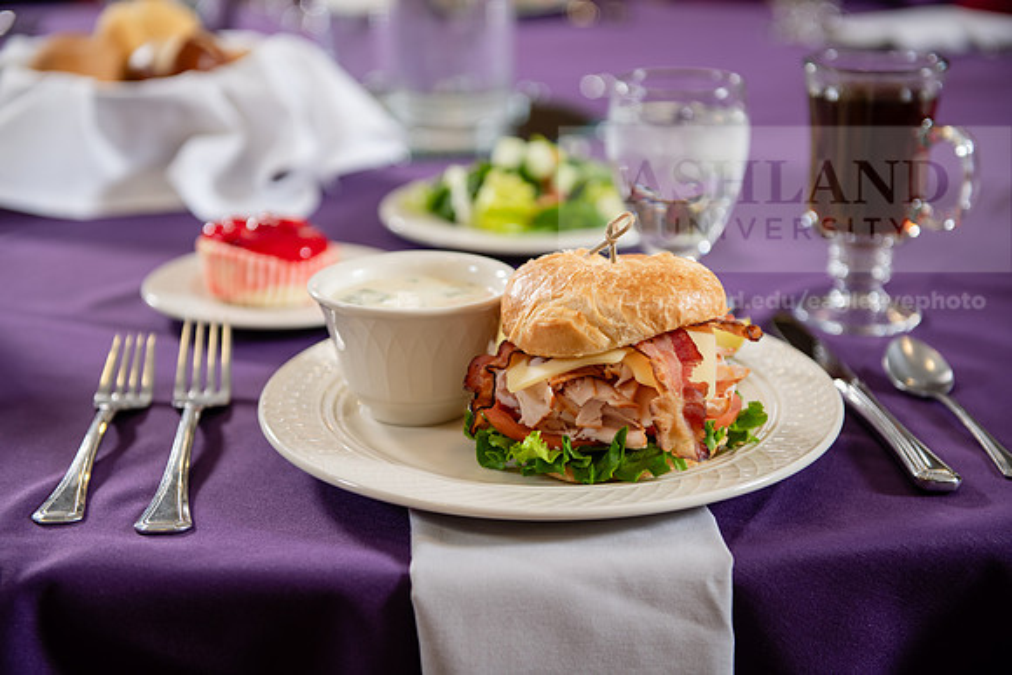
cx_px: 506
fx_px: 1687
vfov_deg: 22.6
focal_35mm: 60
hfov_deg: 33.4
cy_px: 338
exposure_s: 1/160
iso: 250
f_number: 3.2
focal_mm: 60
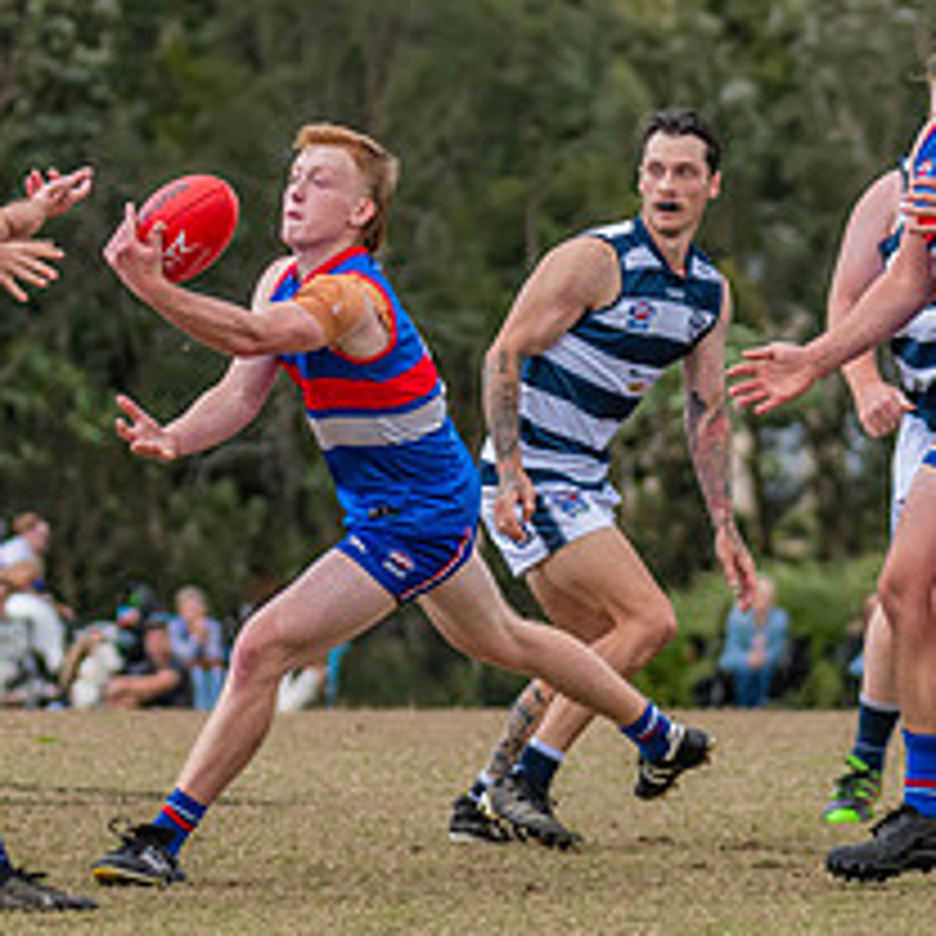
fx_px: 14806
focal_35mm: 484
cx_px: 539
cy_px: 460
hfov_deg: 3.6
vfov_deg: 3.6
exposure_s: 1/1600
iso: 800
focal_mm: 170
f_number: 5
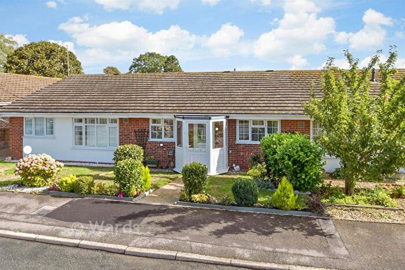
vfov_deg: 77.4
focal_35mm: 15
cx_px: 202
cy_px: 135
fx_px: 169
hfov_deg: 100.4
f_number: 8
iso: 125
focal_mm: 10
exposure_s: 1/160
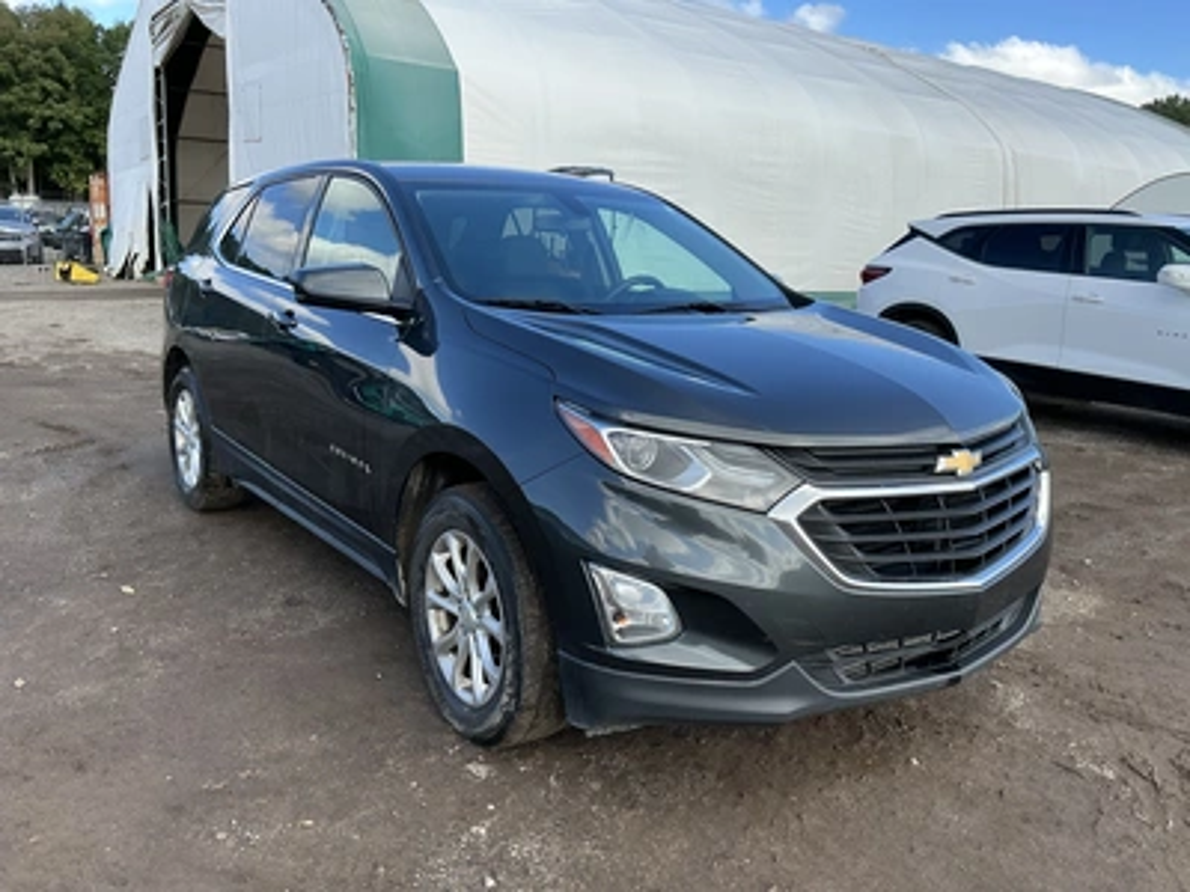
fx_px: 963
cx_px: 595
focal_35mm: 28
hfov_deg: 63.4
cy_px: 446
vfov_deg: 49.7
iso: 25
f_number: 1.8
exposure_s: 1/606
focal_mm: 3
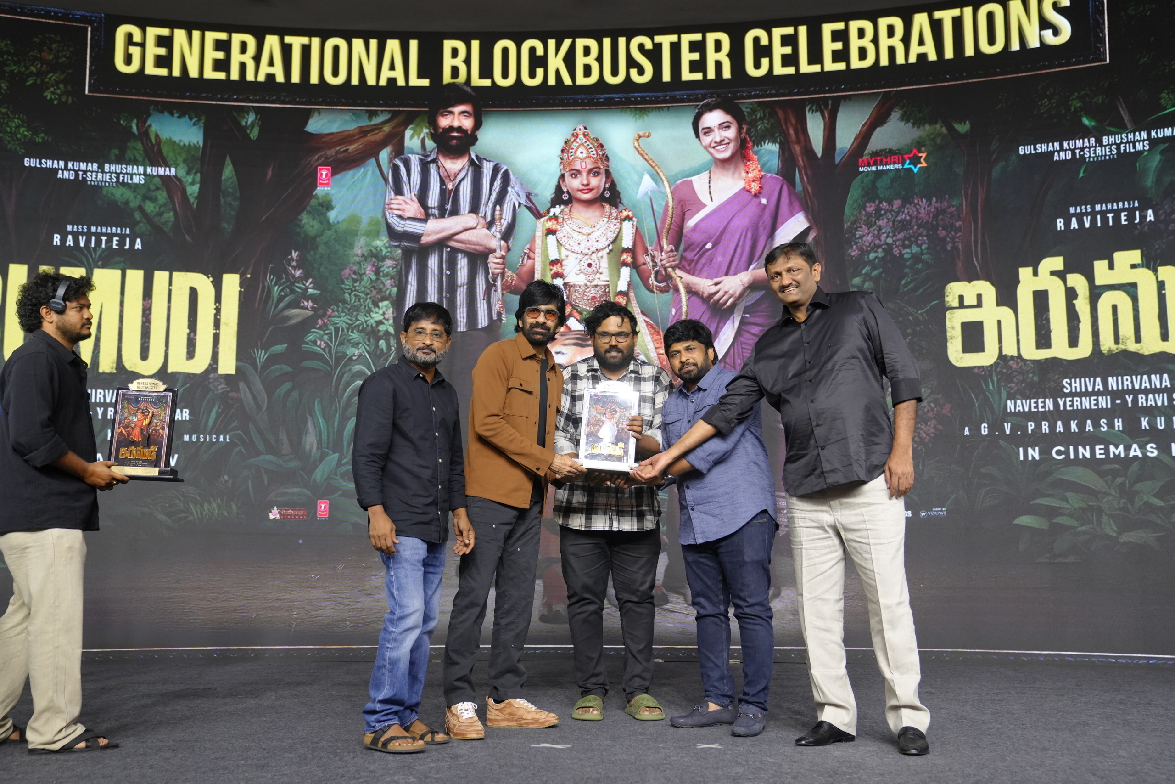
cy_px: 392
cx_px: 588
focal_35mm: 36
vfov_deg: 36.9
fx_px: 1175
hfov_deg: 53.1
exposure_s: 1/160
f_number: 3.5
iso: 1600
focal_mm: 36
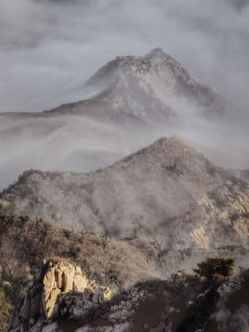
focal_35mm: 104
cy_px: 166
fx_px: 997
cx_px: 124
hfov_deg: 14.2
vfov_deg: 18.9
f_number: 2.4
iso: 50
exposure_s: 1/974
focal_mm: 7.48
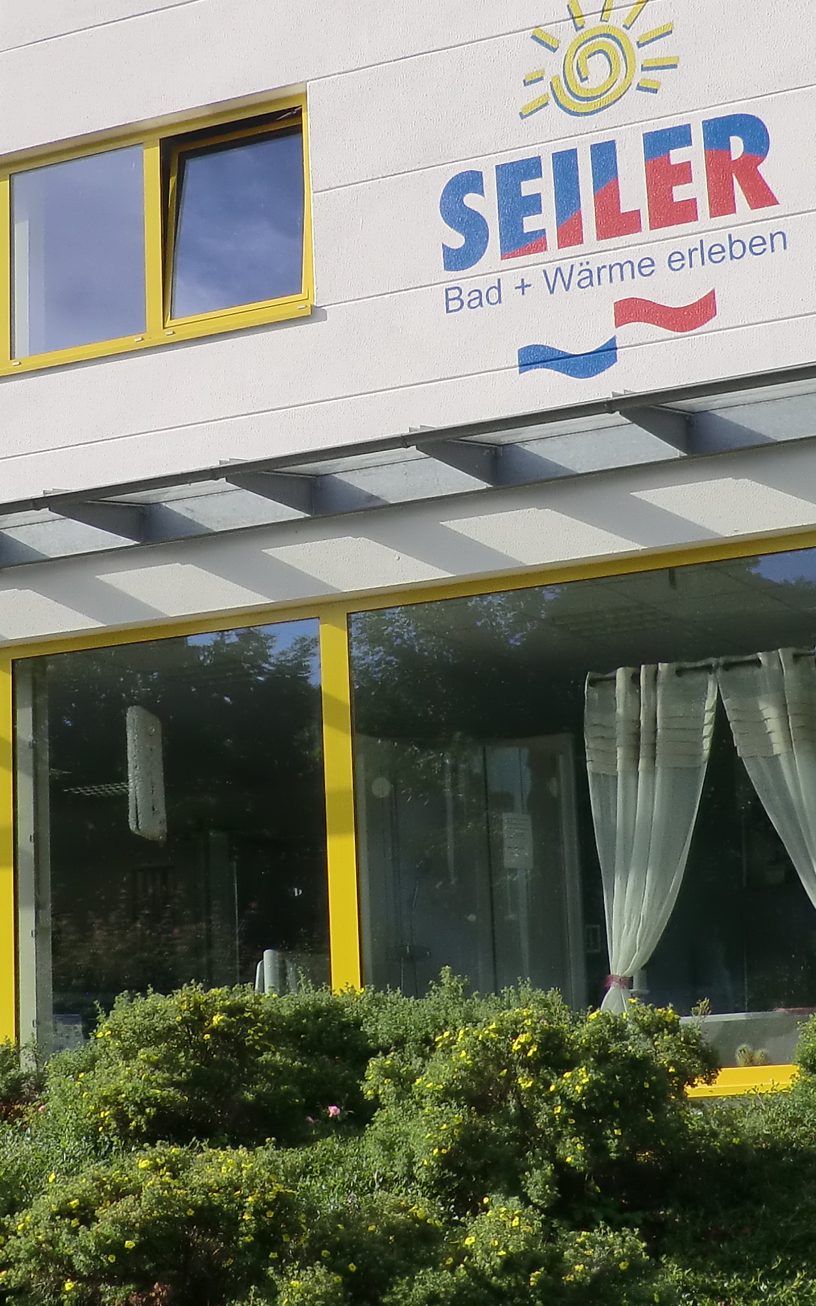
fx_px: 2562
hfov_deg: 18.1
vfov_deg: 28.4
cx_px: 357
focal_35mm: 72
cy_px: 448
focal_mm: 6.1
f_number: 3.6
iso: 64
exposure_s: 1/800
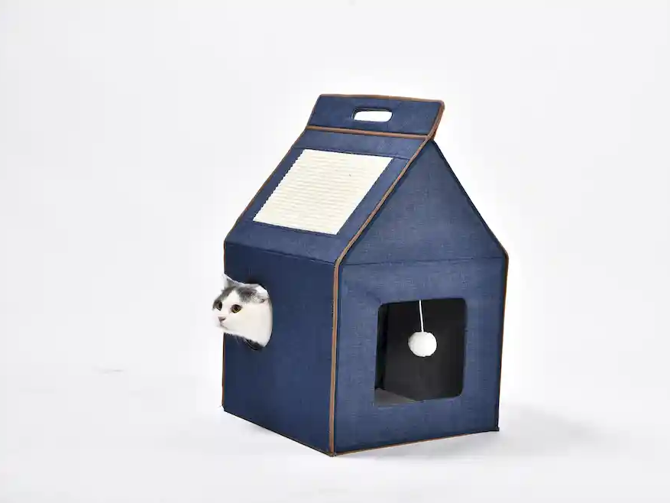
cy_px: 252
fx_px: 1316
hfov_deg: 28.5
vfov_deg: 21.6
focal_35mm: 68
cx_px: 364
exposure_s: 1/125
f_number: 10
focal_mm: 62
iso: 320
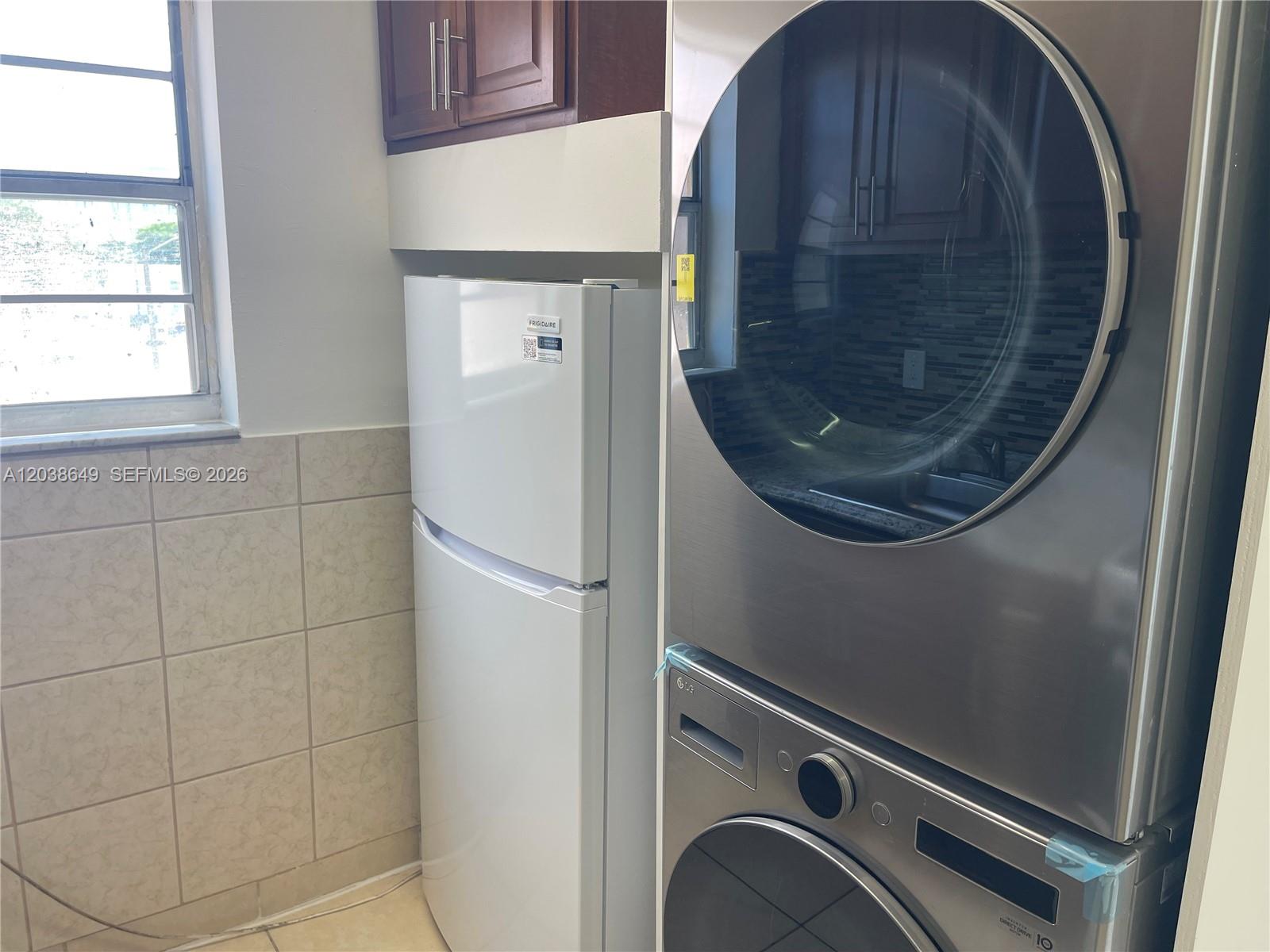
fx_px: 917
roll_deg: -0.9
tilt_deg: -12.0
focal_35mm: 25
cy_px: 476
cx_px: 635
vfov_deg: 54.9
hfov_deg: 69.4
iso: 64
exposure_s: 1/120
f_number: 1.6
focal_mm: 5.1
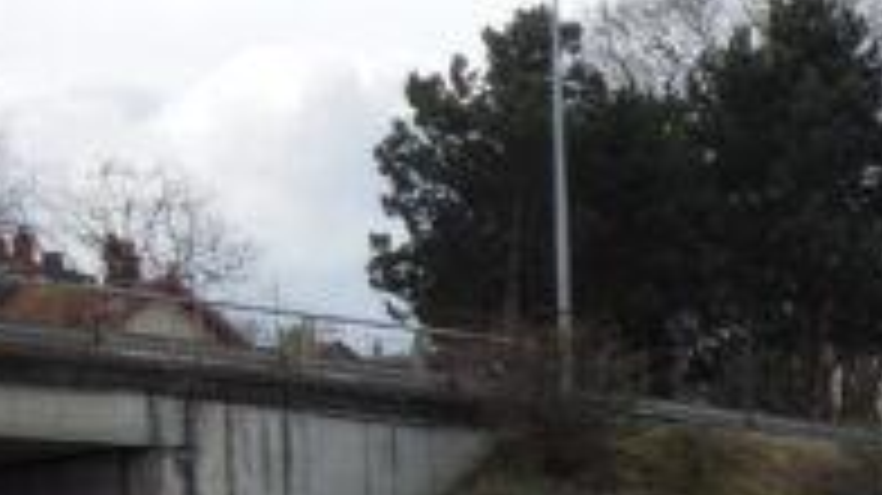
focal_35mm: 191
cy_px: 1202
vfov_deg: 6.1
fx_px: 4465
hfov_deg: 10.5
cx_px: 1696
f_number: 3.9
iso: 100
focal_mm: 7.8
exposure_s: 1/640
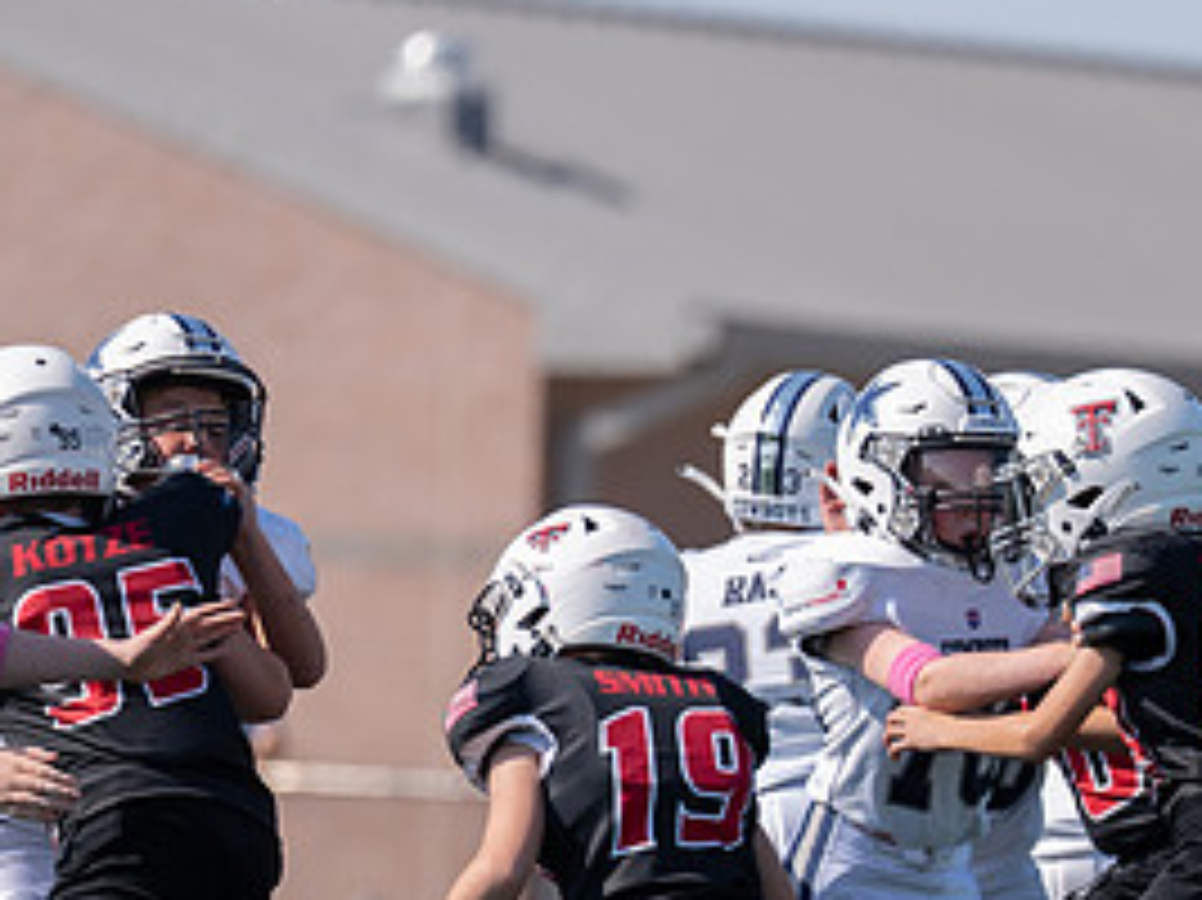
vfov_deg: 2.6
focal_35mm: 580
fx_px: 20131
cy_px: 767
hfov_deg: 3.4
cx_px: 1226
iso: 100
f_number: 2.8
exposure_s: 1/2000
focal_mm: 200
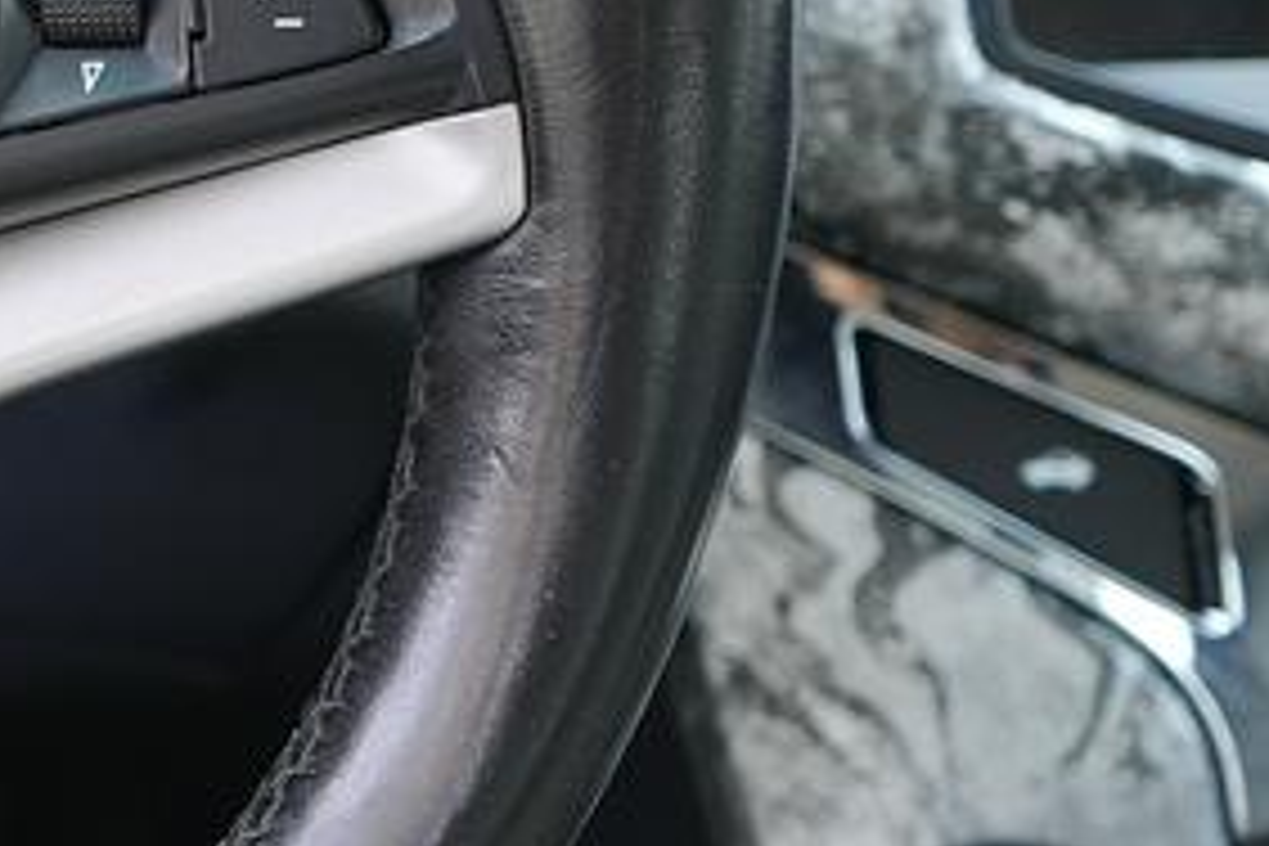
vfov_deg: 10.7
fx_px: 4476
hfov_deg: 14.7
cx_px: -765
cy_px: 40
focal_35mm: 127
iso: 125
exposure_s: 1/60
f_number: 4
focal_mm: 28
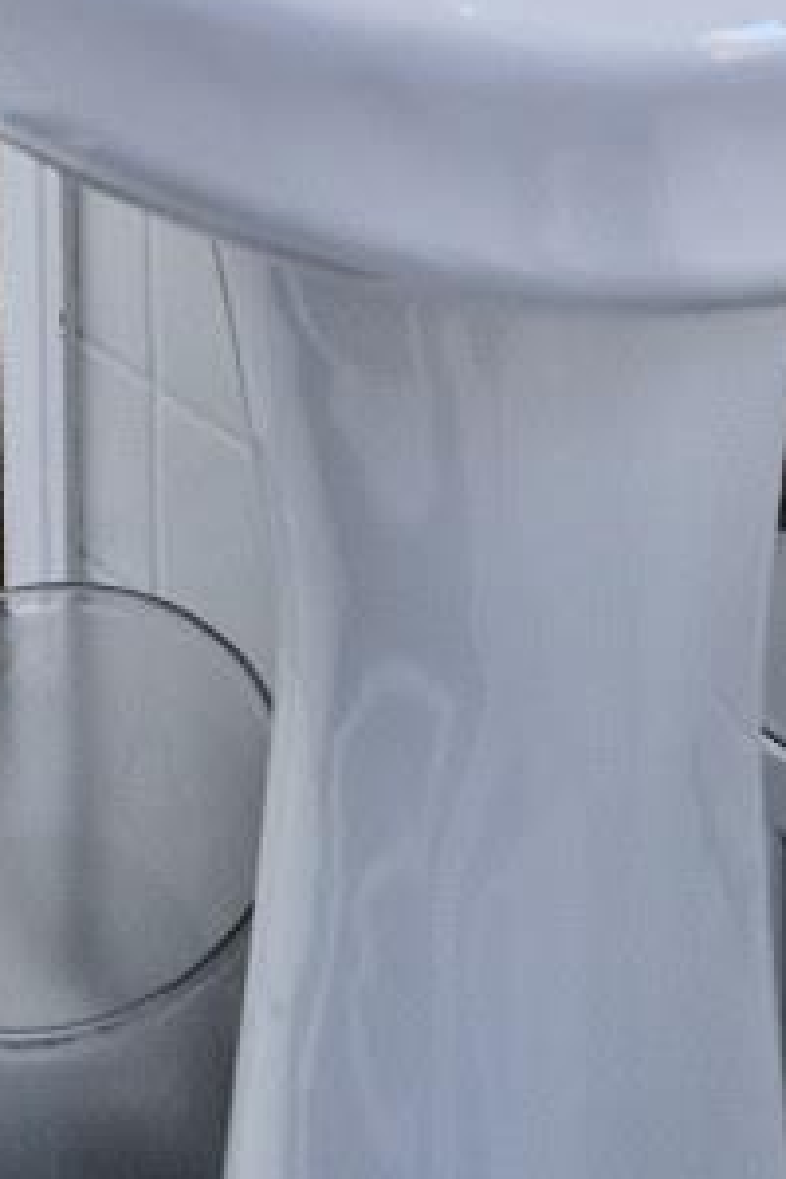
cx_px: 287
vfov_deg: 17.2
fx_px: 2292
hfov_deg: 19.4
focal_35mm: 70
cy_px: -1372
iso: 200
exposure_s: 1/80
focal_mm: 14
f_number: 4.5
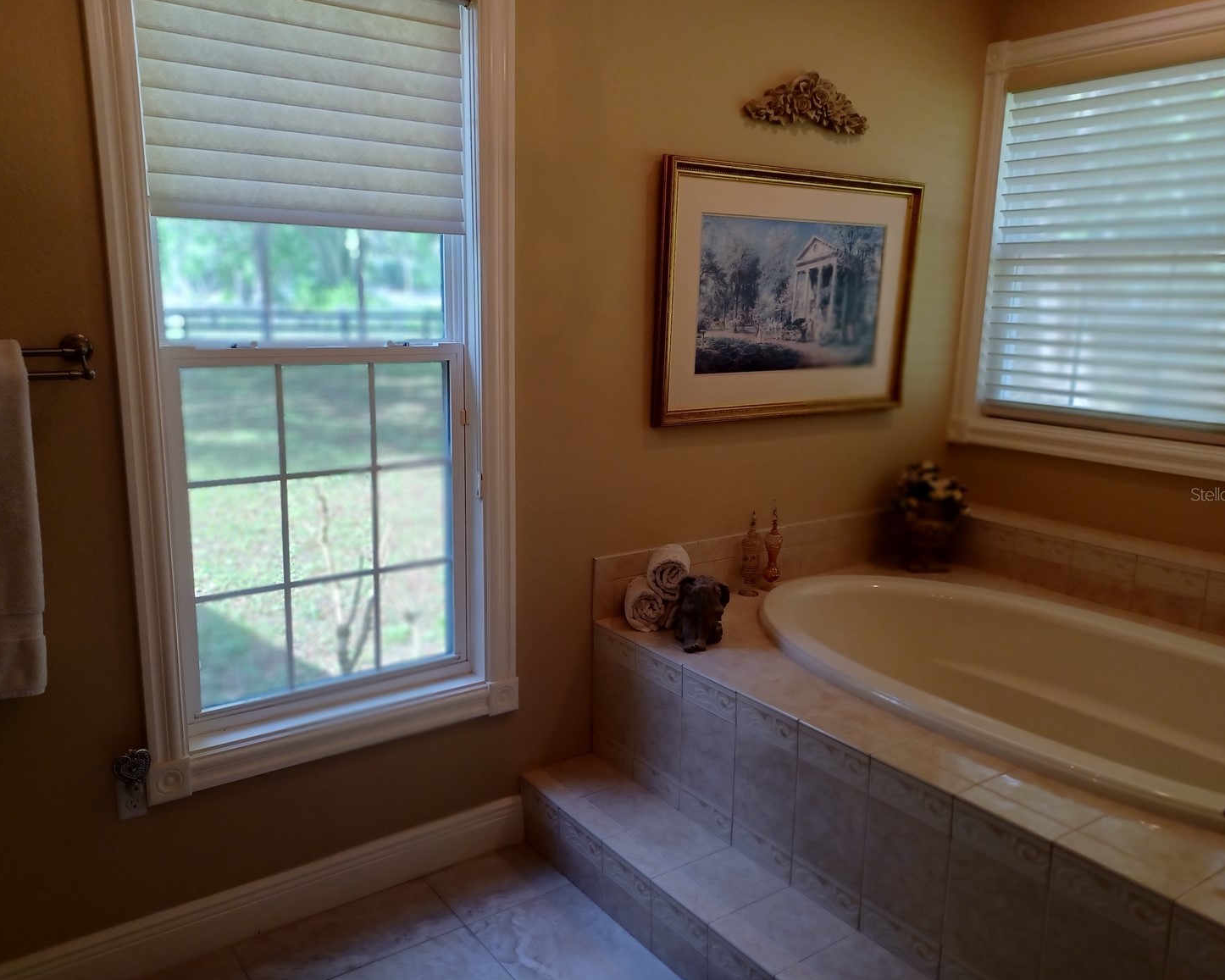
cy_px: 494
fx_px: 979
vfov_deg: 53.2
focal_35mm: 27
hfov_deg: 64.1
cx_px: 593
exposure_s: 1/60
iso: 160
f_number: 1.8
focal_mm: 4.6
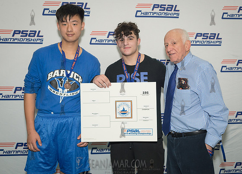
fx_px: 310
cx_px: 145
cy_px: 77
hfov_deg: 42.4
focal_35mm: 45
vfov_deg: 31.4
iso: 1600
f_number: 5
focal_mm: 35
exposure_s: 1/250
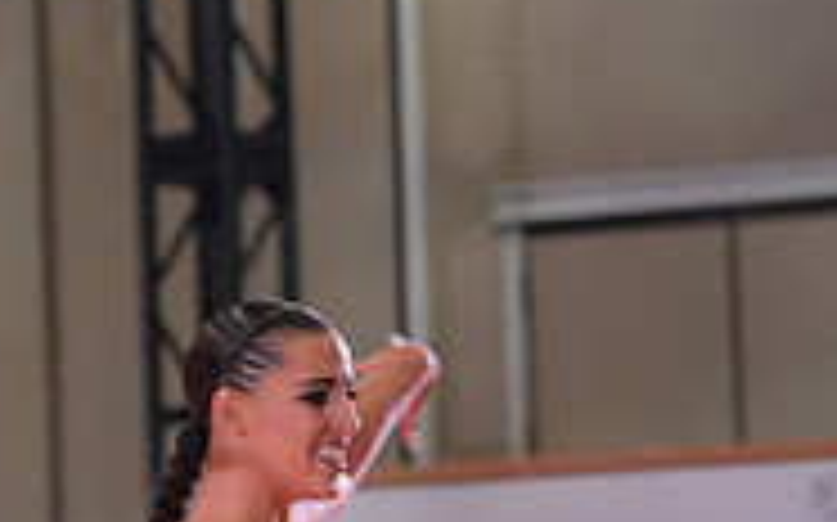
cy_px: 1022
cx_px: 2
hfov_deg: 4.5
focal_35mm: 470
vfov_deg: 2.8
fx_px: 10715
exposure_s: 1/500
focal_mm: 148
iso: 2000
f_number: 4
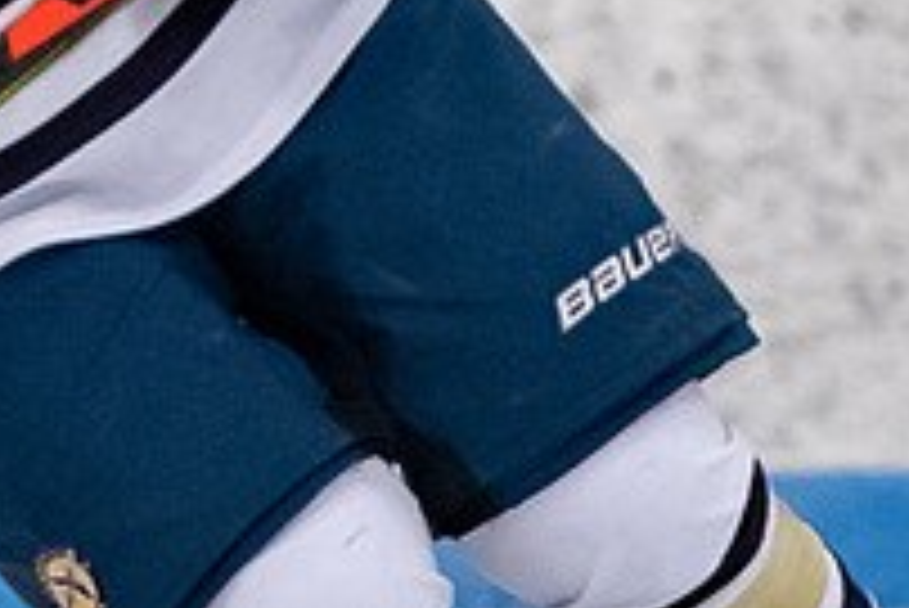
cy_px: -726
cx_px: -833
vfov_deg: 1.1
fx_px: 33050
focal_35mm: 1308
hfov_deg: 1.6
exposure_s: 1/800
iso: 2000
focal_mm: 155
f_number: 3.5
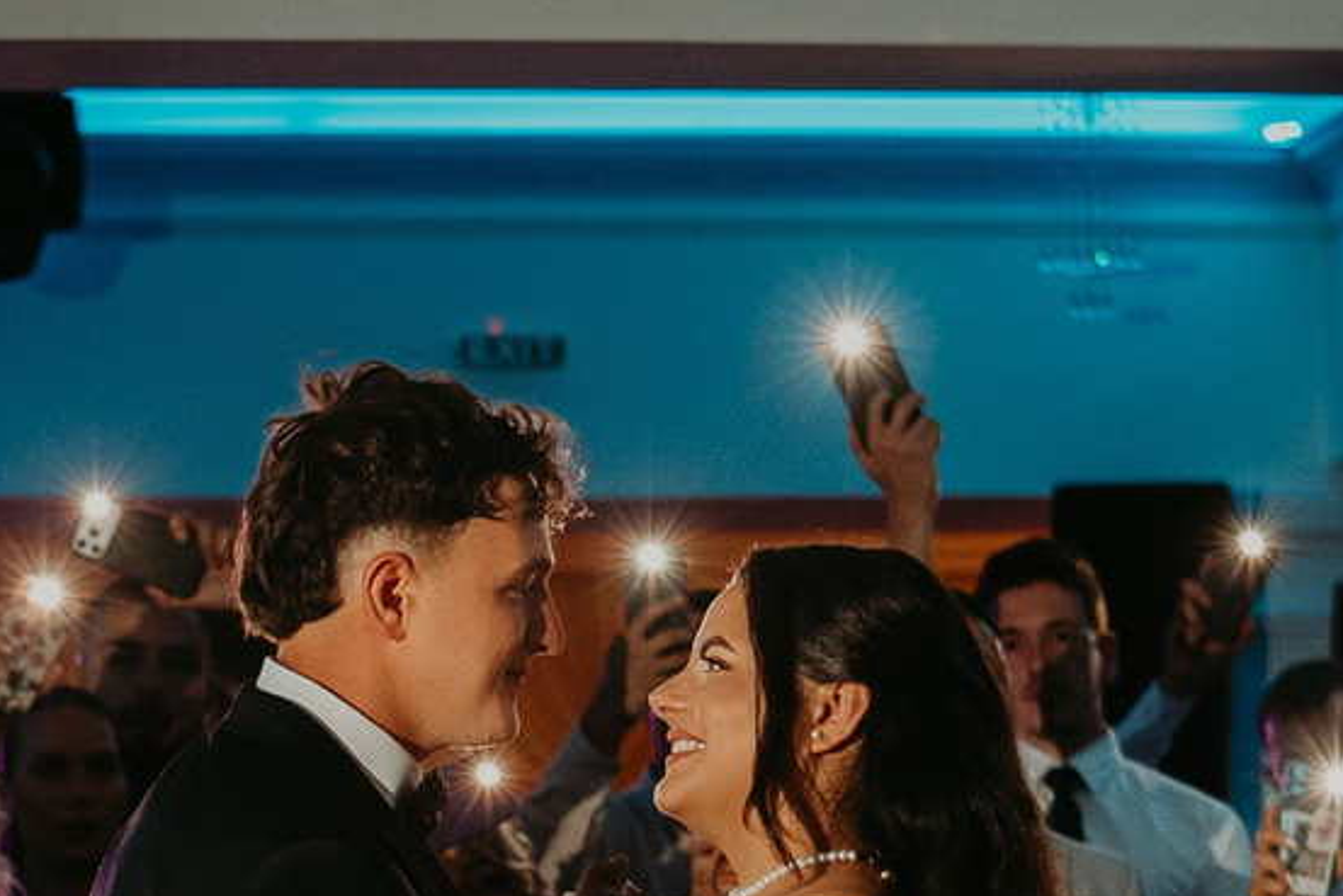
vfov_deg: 8.2
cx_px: -245
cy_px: 1504
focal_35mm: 162
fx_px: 6045
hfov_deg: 12.4
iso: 1000
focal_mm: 35
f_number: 2.2
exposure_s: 1/160
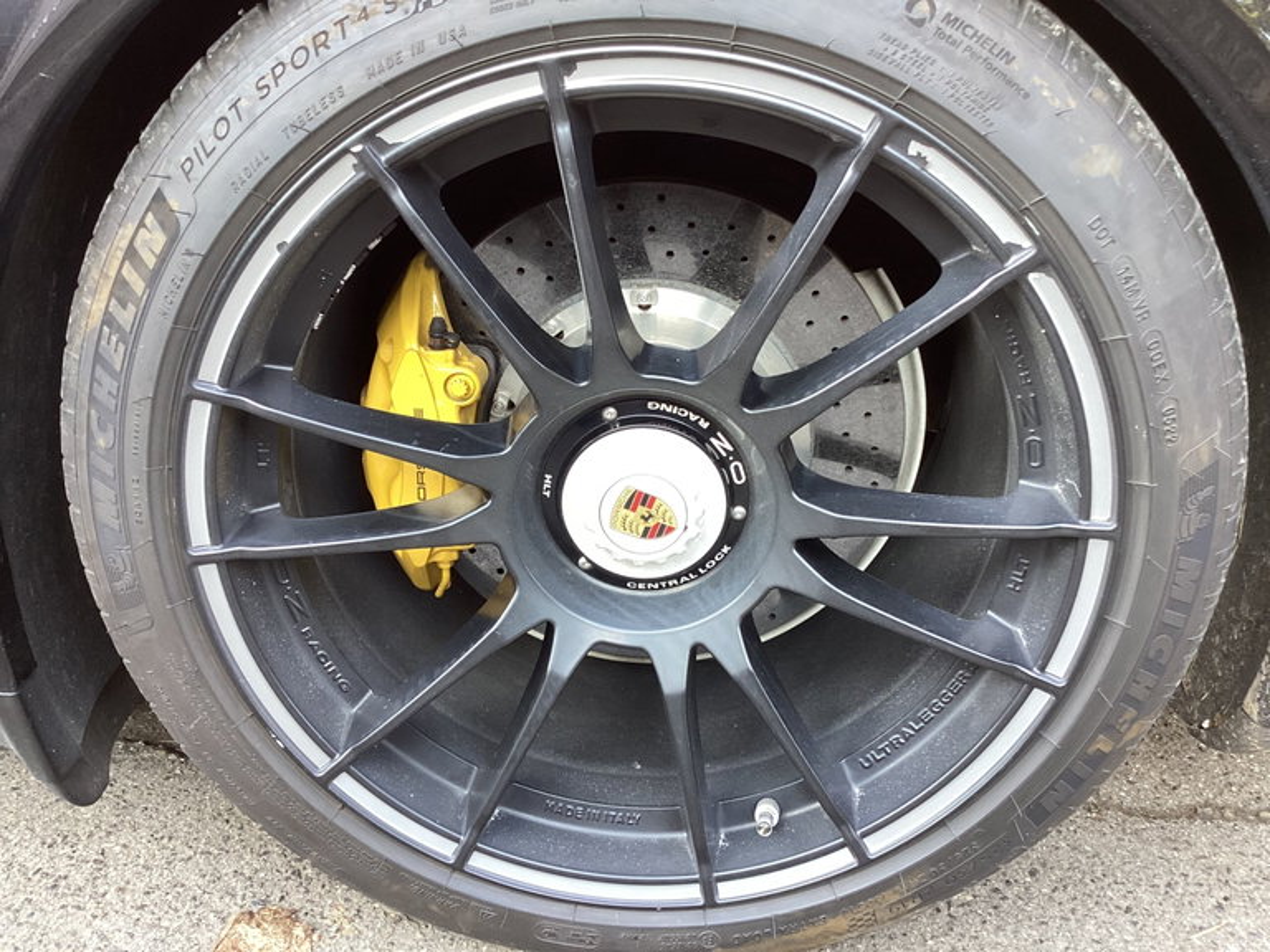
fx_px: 1137
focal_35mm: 31
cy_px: 476
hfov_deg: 58.4
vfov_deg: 45.4
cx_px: 635
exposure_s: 1/50
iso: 100
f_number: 2.4
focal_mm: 3.3
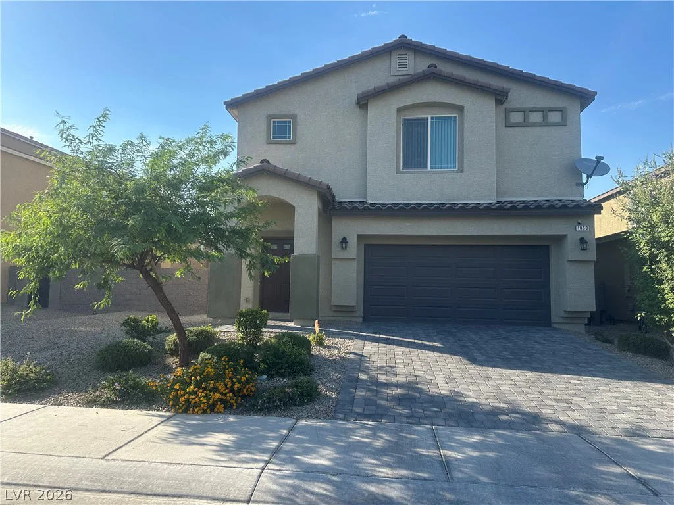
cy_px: 252
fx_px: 467
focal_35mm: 24
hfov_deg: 71.6
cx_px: 337
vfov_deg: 56.8
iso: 80
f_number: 1.78
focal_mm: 6.86
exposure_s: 1/2252
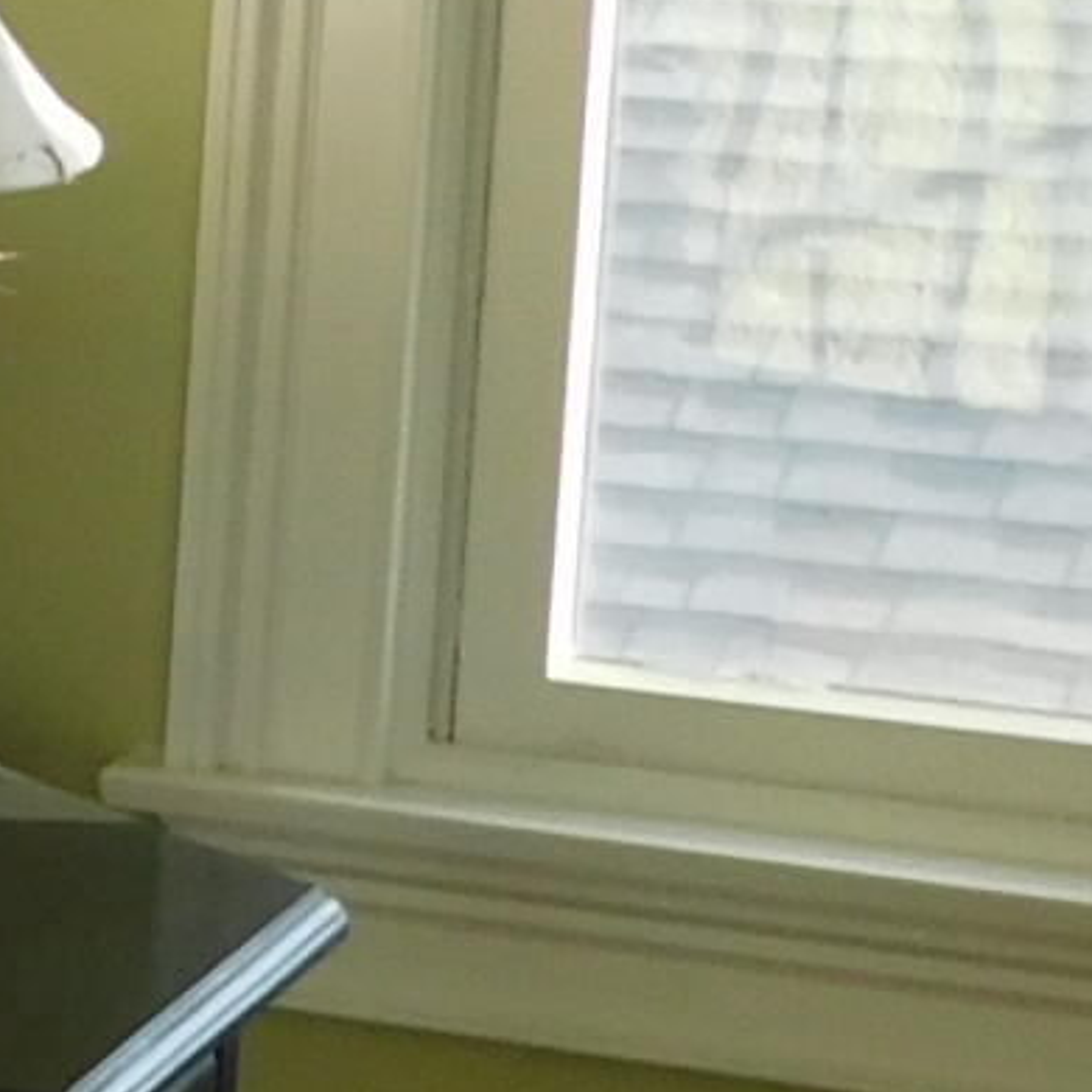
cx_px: -2414
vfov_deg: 8.6
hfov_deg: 7.4
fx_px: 7281
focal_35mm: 204
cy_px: 244
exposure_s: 1/125
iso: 125
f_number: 3.2
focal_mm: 5.3
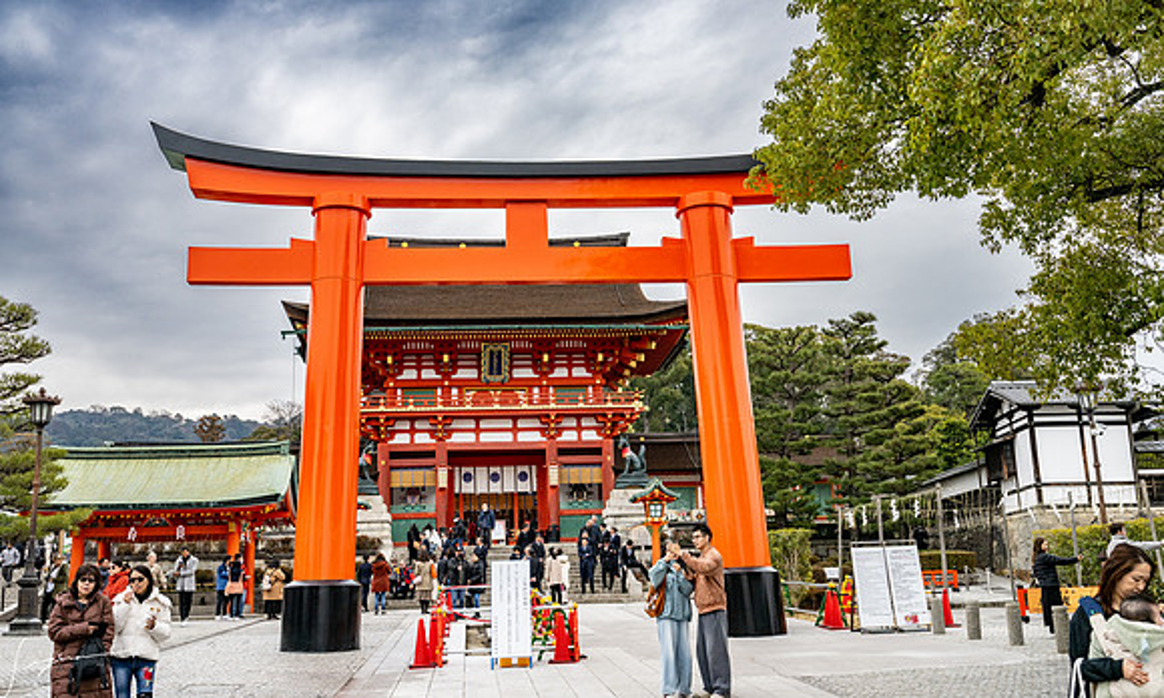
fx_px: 1188
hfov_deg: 52.2
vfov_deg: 32.7
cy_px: 324
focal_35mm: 38
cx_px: 581
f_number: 8
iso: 400
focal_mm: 36
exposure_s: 1/500
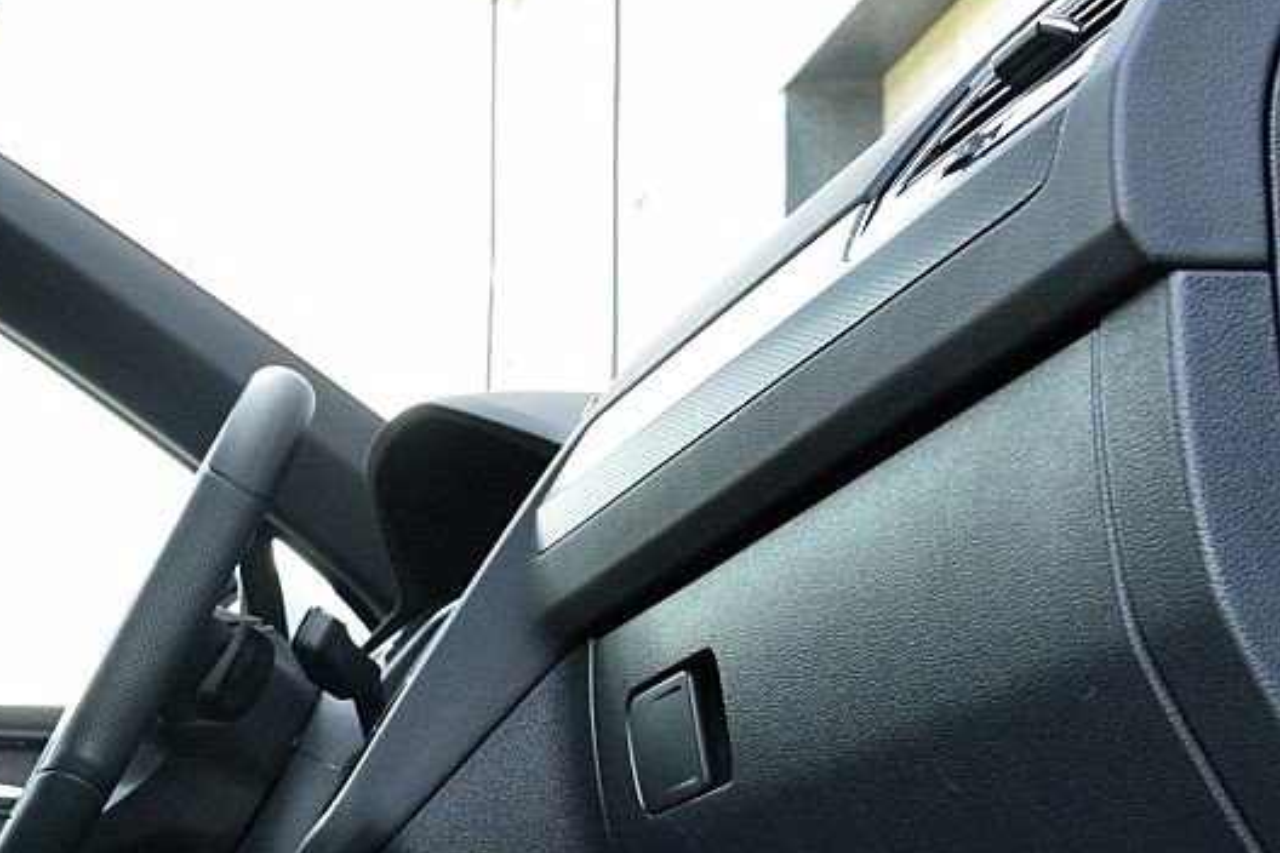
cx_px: -46
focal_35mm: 83
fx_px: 2951
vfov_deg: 15.8
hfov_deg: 23.3
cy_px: 1042
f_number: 8
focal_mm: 18
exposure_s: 1/60
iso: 720
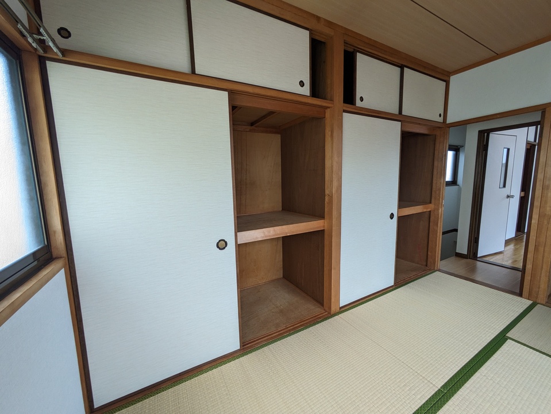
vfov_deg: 85.7
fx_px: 223
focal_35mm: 14
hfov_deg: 102.0
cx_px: 276
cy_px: 207
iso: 42
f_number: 2.2
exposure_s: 1/24
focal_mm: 1.83
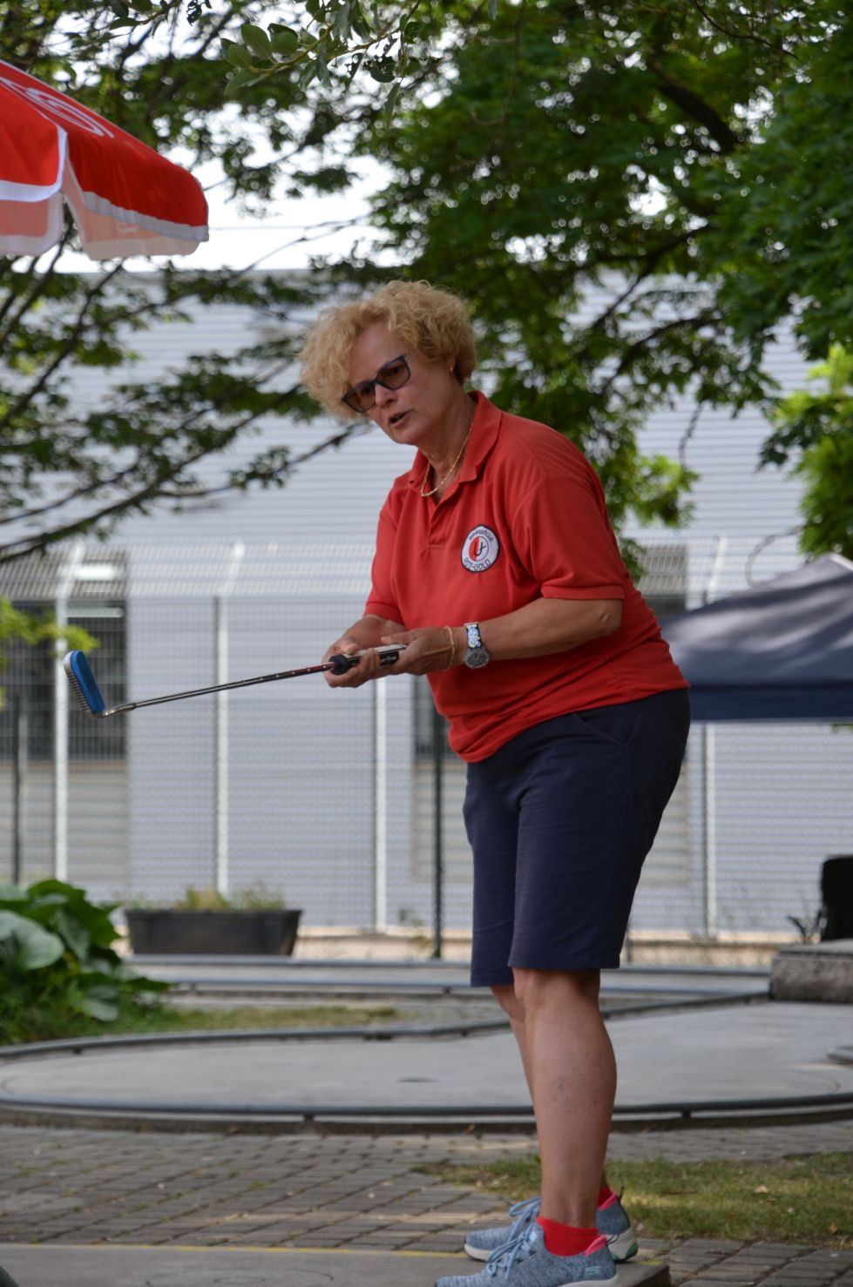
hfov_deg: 10.1
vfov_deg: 15.2
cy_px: 644
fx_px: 4819
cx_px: 426
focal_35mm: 135
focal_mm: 90
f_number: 5.3
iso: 400
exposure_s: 1/500
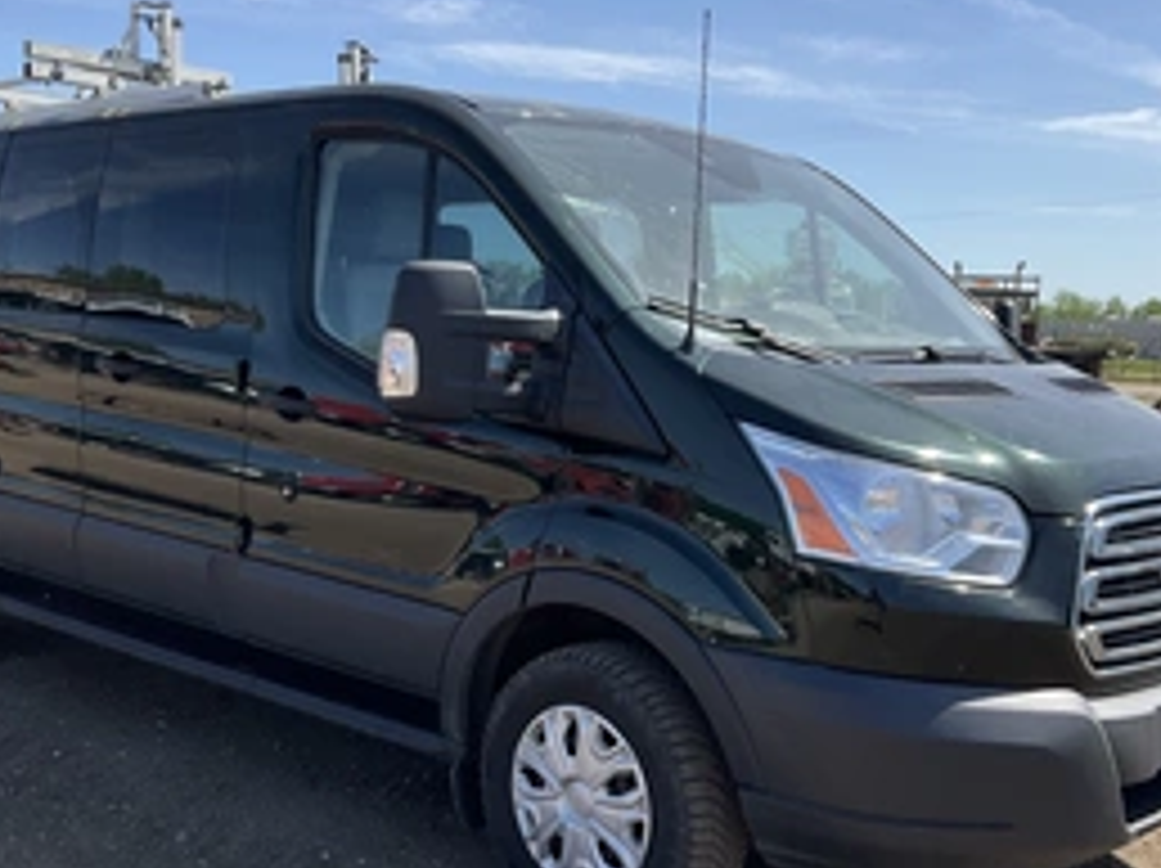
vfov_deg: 32.1
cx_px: 562
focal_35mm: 45
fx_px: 1508
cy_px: 504
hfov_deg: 42.1
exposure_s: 1/1144
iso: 25
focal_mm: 3
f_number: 1.8
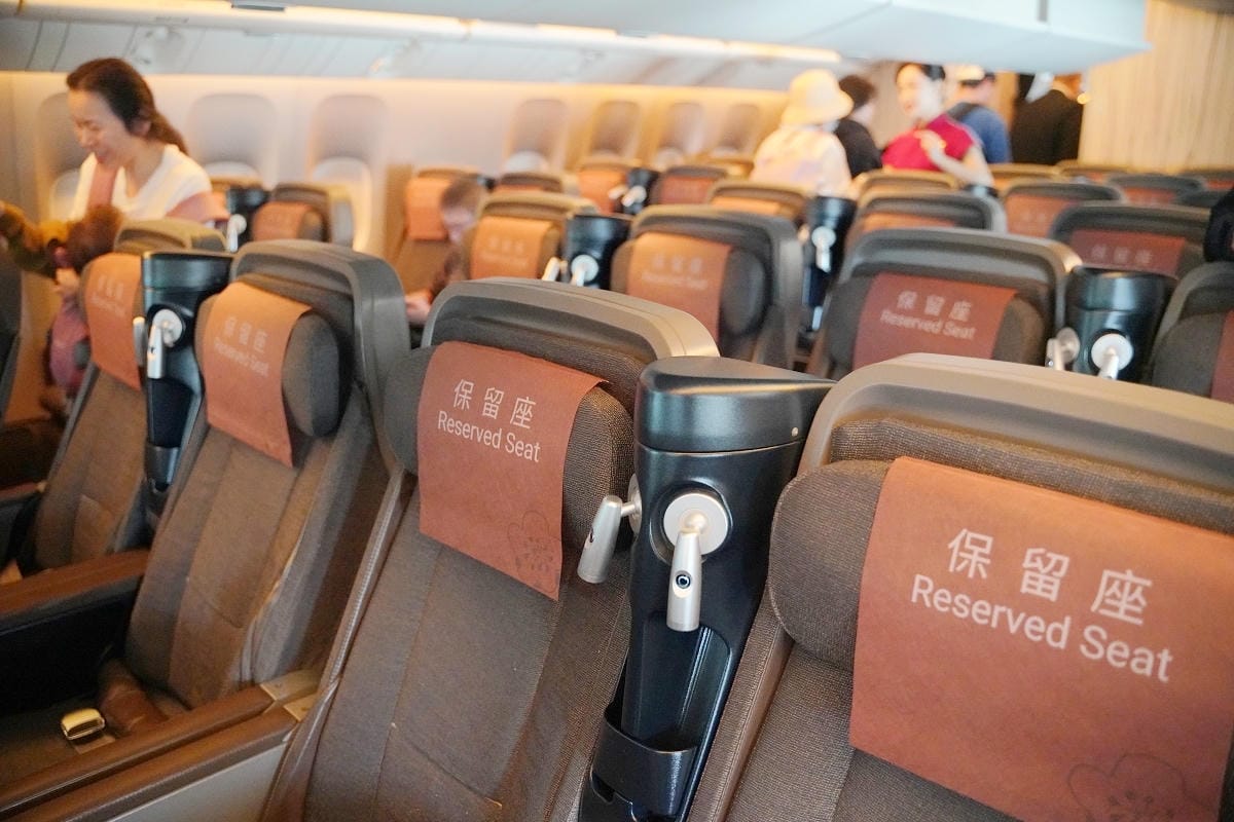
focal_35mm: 28
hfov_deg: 65.5
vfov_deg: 46.4
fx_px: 960
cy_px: 411
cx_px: 617
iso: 12800
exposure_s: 1/100
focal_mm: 28
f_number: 2.8
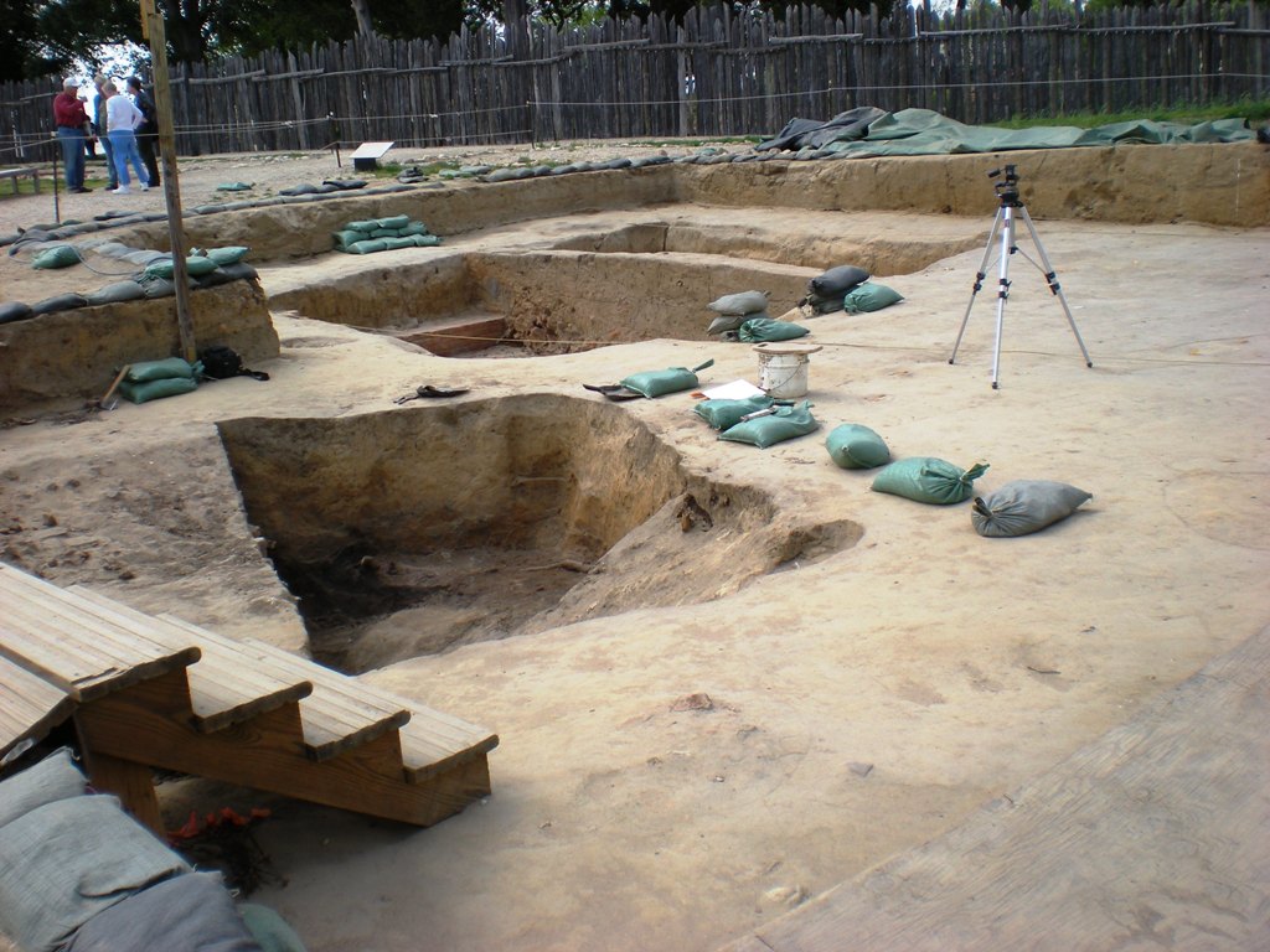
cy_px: 476
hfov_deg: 49.0
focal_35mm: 38
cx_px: 635
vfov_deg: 37.7
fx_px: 1394
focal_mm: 6.3
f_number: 4.6
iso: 64
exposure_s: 1/280
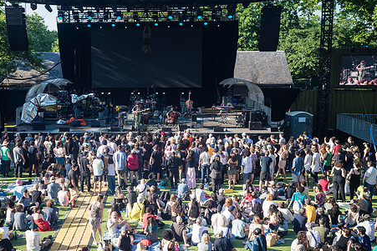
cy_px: 119
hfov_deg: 43.3
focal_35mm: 45
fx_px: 471
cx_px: 146
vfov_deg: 29.9
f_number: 5
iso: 320
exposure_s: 1/500
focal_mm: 35
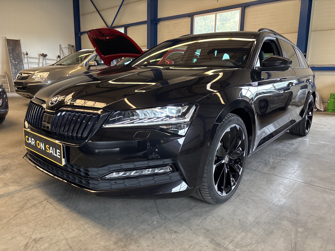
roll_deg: -1.6
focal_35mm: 26
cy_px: 126
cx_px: 168
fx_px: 252
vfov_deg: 53.1
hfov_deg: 67.3
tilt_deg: -11.6
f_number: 1.6
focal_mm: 5.96
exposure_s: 1/51
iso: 160
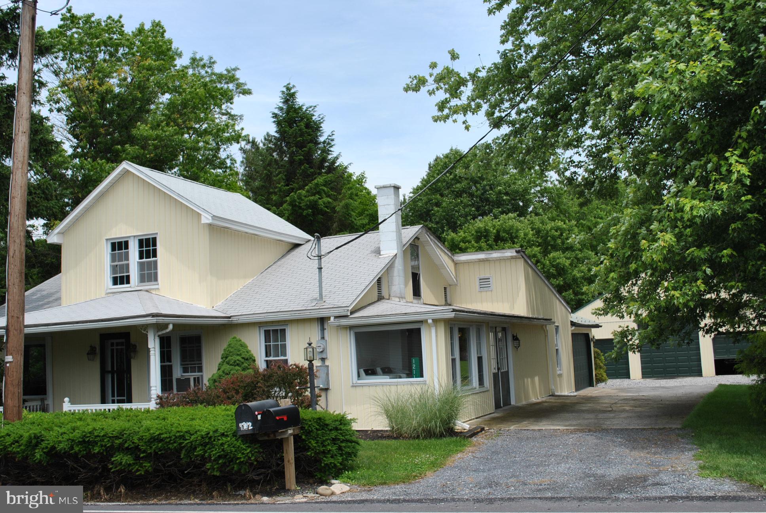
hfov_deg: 49.5
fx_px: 831
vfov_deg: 34.3
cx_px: 383
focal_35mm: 39
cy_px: 256
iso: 100
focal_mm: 26
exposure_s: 1/320
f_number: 9
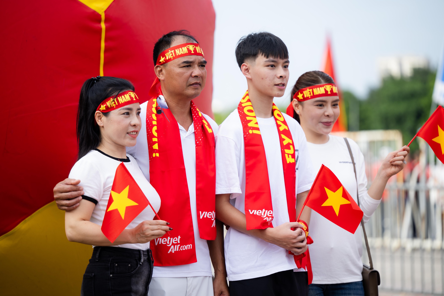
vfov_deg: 9.8
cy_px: 148
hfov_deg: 14.7
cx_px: 222
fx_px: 1727
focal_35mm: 140
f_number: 2.8
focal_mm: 140
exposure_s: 1/800
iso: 200
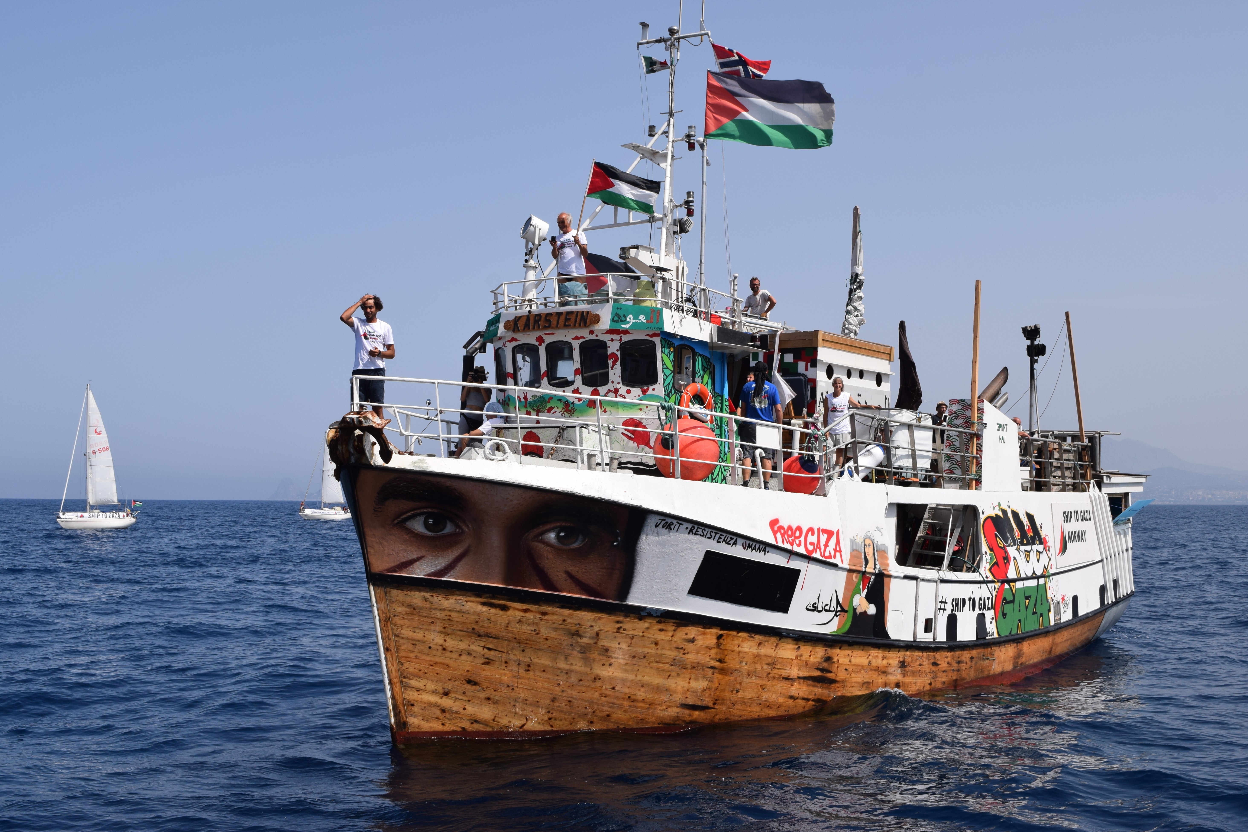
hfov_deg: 46.9
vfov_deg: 32.2
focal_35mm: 42
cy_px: 408
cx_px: 633
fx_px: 1439
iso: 200
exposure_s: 1/500
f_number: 11
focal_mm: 27
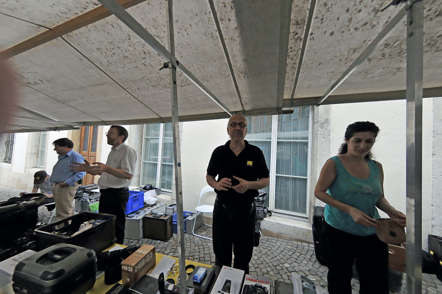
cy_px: 147
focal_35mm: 16
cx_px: 221
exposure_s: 1/3200
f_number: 2.8
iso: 640
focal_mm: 10.5
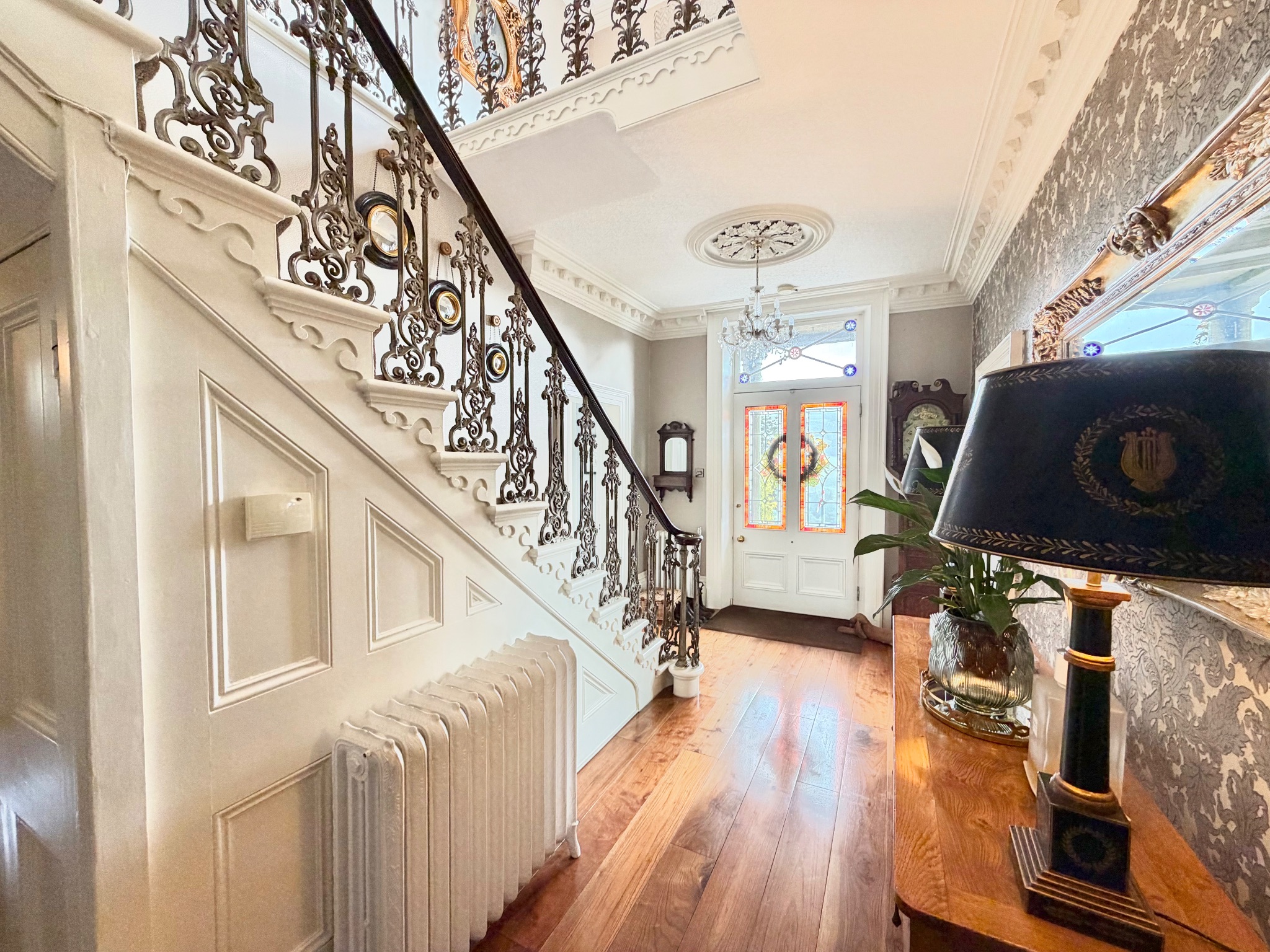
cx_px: 635
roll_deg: +0.0
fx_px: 514
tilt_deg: -2.6
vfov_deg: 85.7
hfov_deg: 102.1
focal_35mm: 14
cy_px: 476
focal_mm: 2.22
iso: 160
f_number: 2.2
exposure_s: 1/50
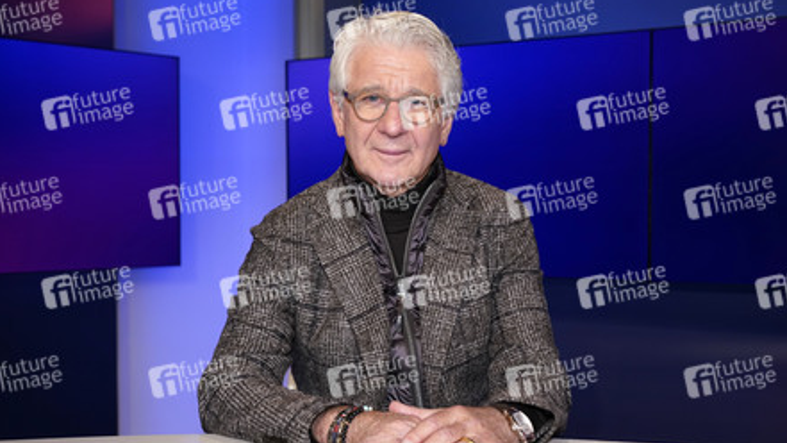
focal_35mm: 45
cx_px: 397
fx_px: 939
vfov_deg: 26.5
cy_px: 243
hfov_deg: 45.5
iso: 1600
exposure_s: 1/125
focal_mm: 42
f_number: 5.6
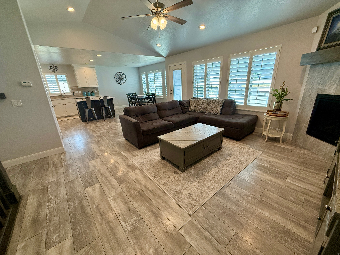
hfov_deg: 102.1
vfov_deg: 85.7
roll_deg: +2.4
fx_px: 138
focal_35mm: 14
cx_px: 170
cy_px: 128
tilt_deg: -17.2
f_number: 2.2
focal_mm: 2.22
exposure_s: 1/120
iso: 200
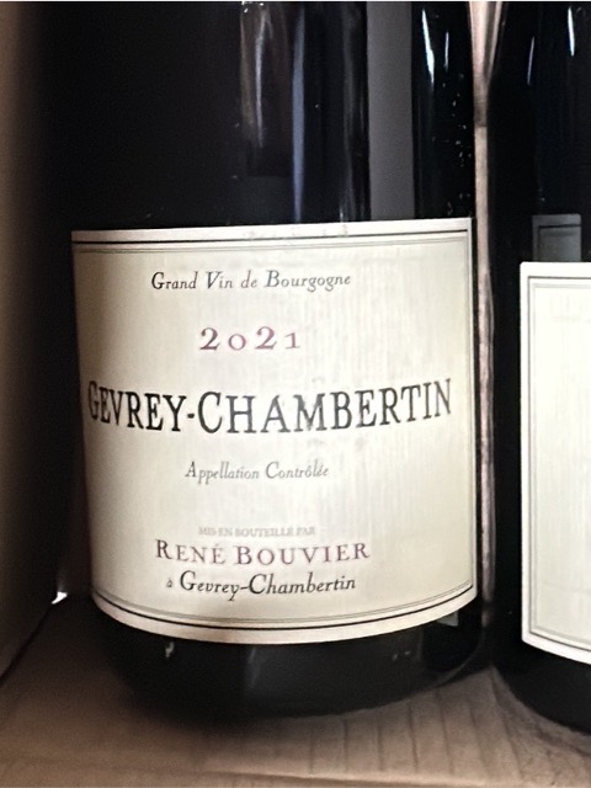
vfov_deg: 63.4
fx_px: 637
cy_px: 394
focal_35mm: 28
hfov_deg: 49.7
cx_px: 296
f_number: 2.2
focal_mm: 2.22
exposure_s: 1/50
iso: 500
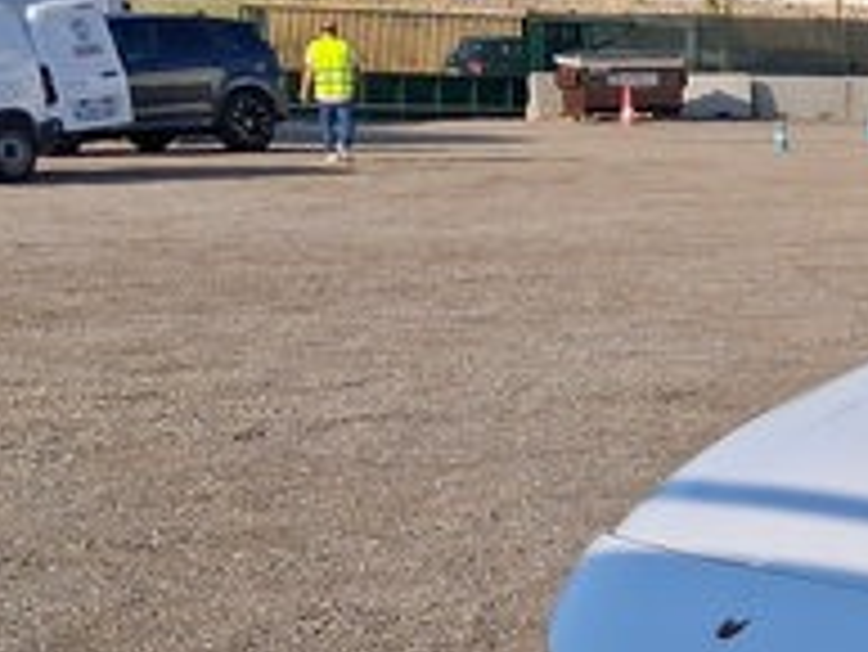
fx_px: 2810
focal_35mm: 112
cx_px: 1637
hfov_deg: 14.9
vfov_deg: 12.9
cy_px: 751
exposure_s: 1/895
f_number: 1.8
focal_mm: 4
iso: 20
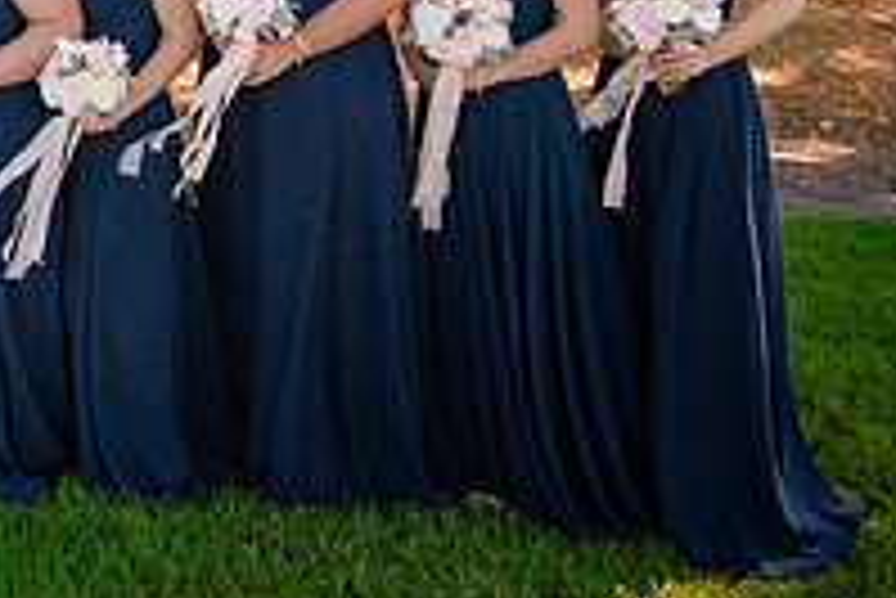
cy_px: -109
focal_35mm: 65
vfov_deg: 19.8
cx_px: -232
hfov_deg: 26.7
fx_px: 1619
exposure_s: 1/400
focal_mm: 20
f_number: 9
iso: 640
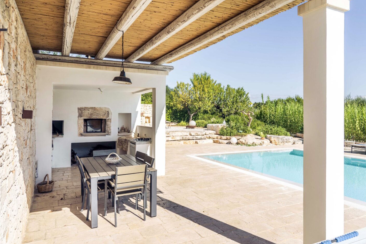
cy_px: 115
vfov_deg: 49.5
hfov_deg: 69.3
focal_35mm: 26
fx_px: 264
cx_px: 195
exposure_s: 1/400
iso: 200
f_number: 10
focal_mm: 24
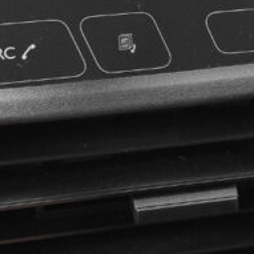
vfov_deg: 12.6
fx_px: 1137
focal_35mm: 137
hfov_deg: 12.1
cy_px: 1
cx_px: 391
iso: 1600
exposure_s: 1/100
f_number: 8
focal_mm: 20.3
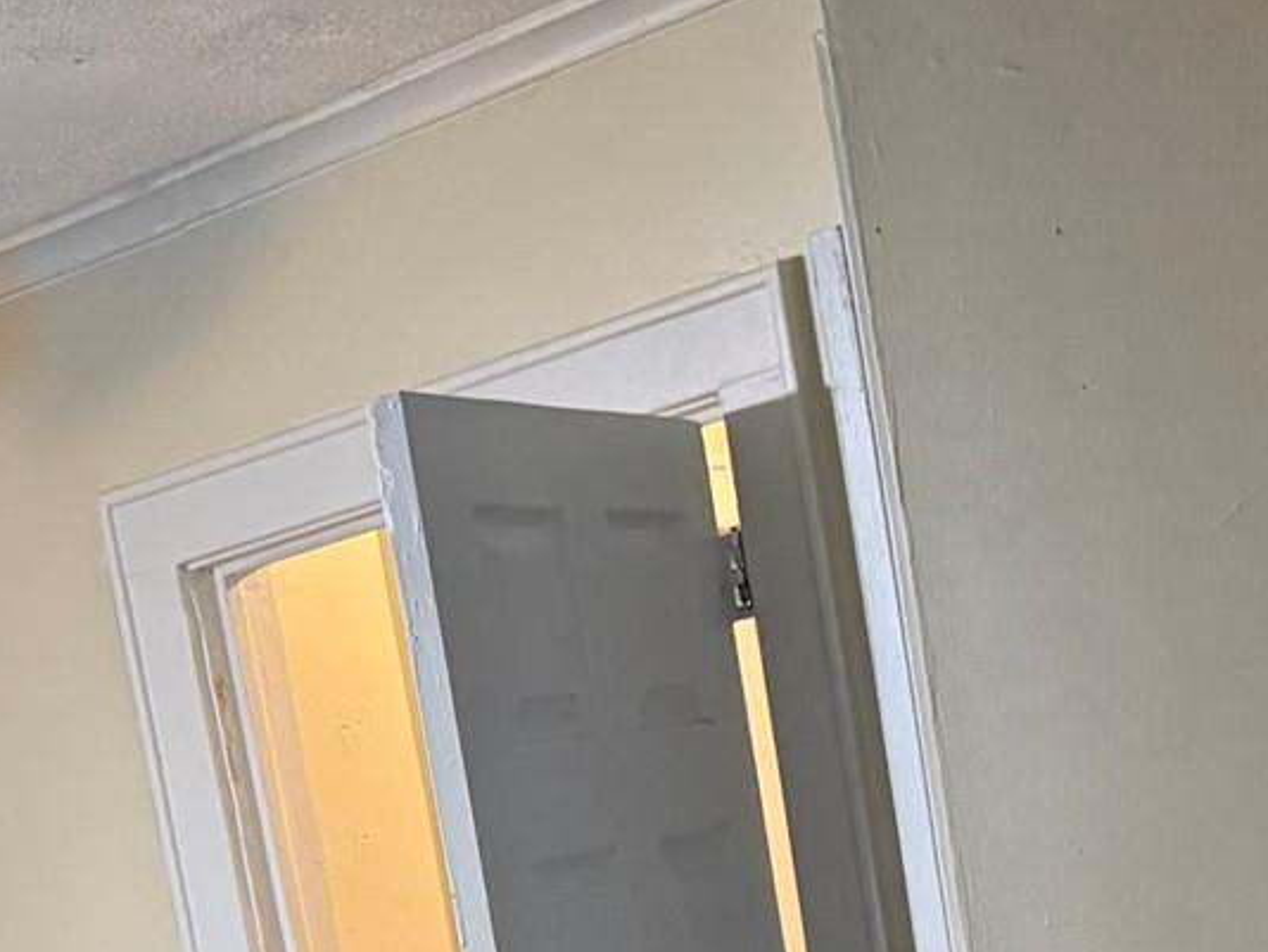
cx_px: 323
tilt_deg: -10.8
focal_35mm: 92
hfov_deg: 21.1
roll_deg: +11.2
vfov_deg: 14.4
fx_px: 3372
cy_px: 1624
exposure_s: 1/60
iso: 400
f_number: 1.78
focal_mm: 6.76
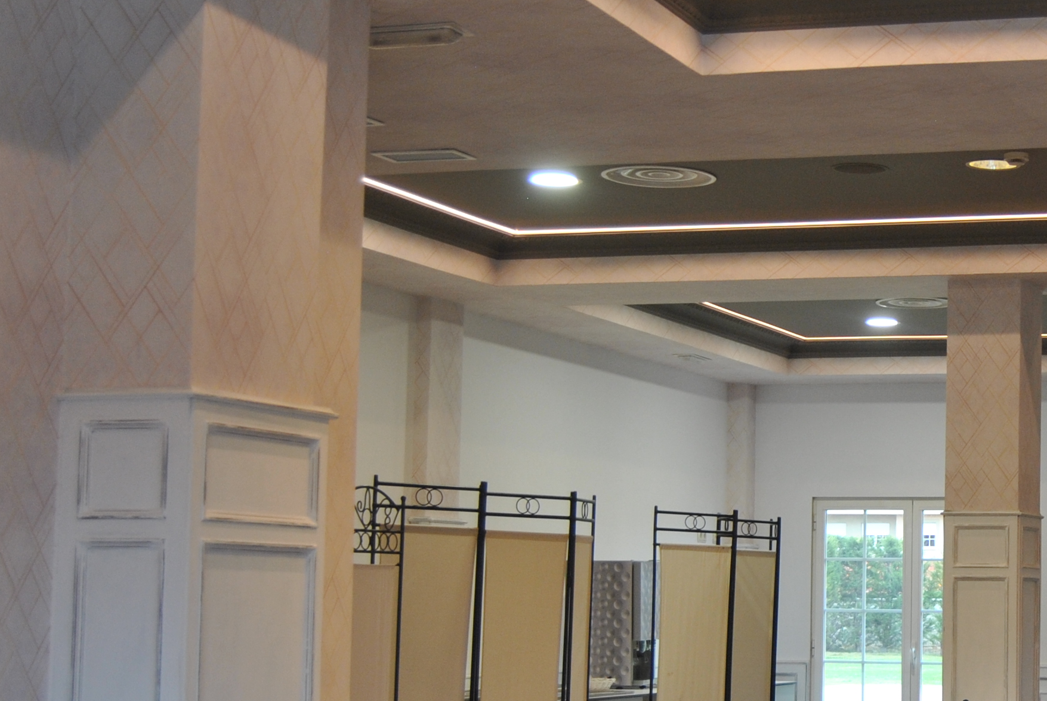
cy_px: 446
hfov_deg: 25.5
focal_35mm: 76
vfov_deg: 17.9
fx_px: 2216
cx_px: 999
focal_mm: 23
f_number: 3.8
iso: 220
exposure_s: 1/30
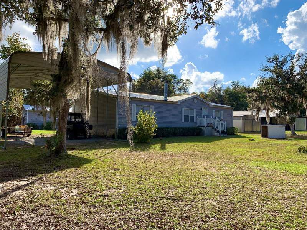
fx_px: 231
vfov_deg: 53.1
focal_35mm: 26
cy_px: 115
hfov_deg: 67.3
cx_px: 154
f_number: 1.8
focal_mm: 4.25
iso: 25
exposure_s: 1/2681
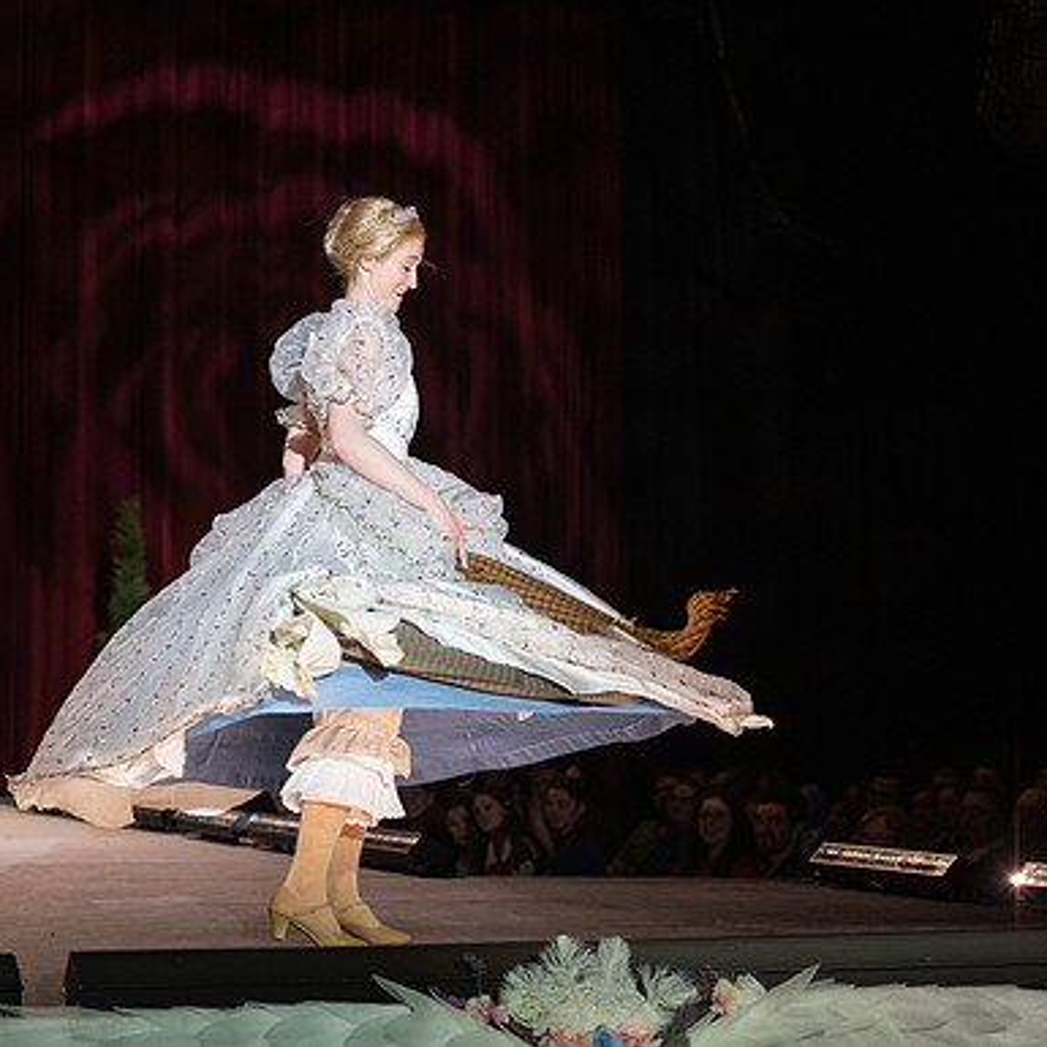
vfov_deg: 17.4
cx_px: 342
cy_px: 517
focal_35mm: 100
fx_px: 3422
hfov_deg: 17.3
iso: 640
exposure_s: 1/800
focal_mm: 70
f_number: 2.8
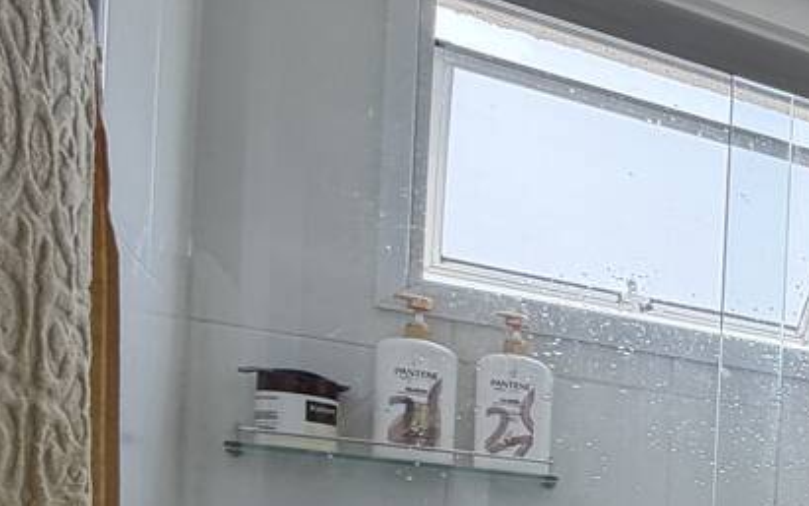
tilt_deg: -0.1
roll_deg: -3.9
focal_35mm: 52
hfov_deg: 24.6
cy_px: 648
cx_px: 1340
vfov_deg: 22.4
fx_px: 1147
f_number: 2.2
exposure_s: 1/121
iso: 100
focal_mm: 2.22
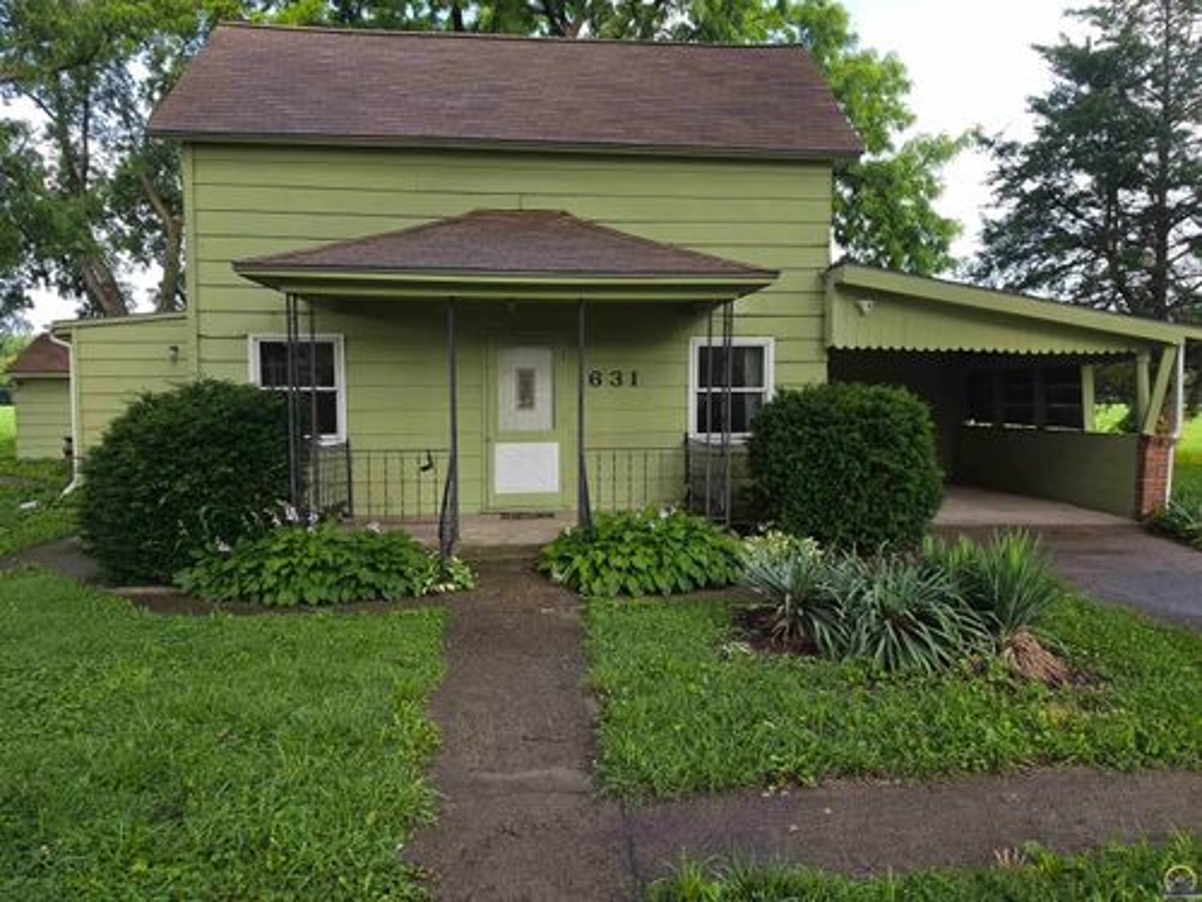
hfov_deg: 73.9
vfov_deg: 58.9
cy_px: 451
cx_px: 601
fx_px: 799
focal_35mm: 23
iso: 10
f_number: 1.4
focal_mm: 6.5
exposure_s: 1/133
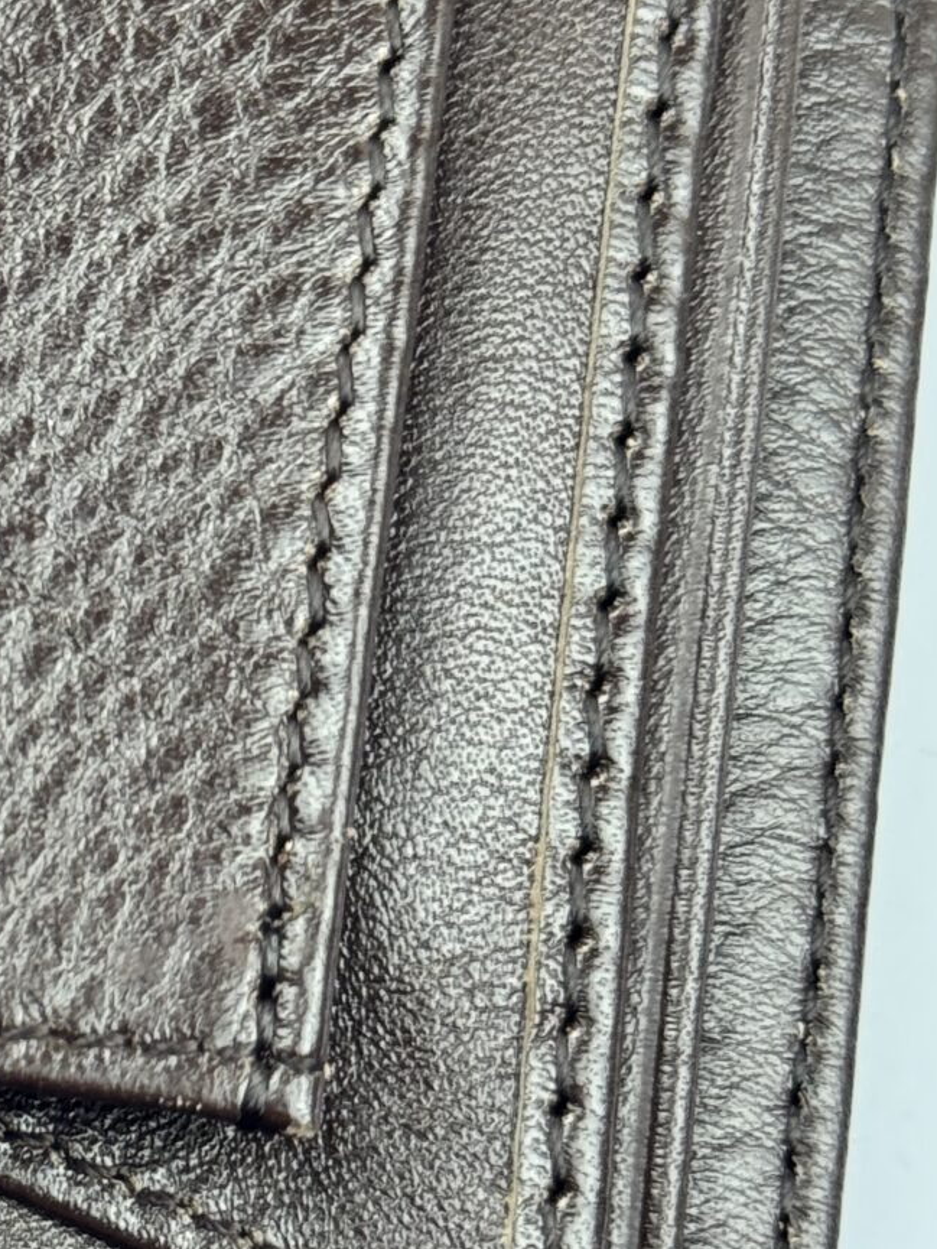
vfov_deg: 13.9
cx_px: -271
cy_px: 689
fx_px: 5124
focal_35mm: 142
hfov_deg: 10.2
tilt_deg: -70.3
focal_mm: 6.76
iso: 80
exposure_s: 1/100
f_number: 1.78
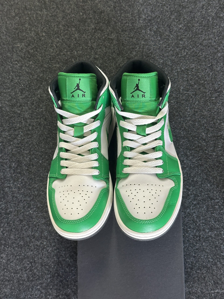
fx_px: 414
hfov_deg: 30.3
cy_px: 150
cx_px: 112
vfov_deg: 39.7
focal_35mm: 48
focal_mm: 6.86
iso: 200
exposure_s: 1/50
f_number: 1.78
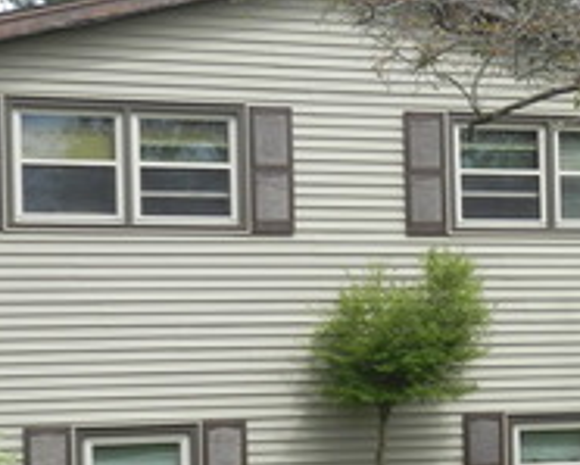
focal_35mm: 111
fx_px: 1906
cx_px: 689
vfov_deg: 13.8
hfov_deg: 16.6
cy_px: 368
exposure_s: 1/800
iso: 160
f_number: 3.8
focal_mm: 5.9
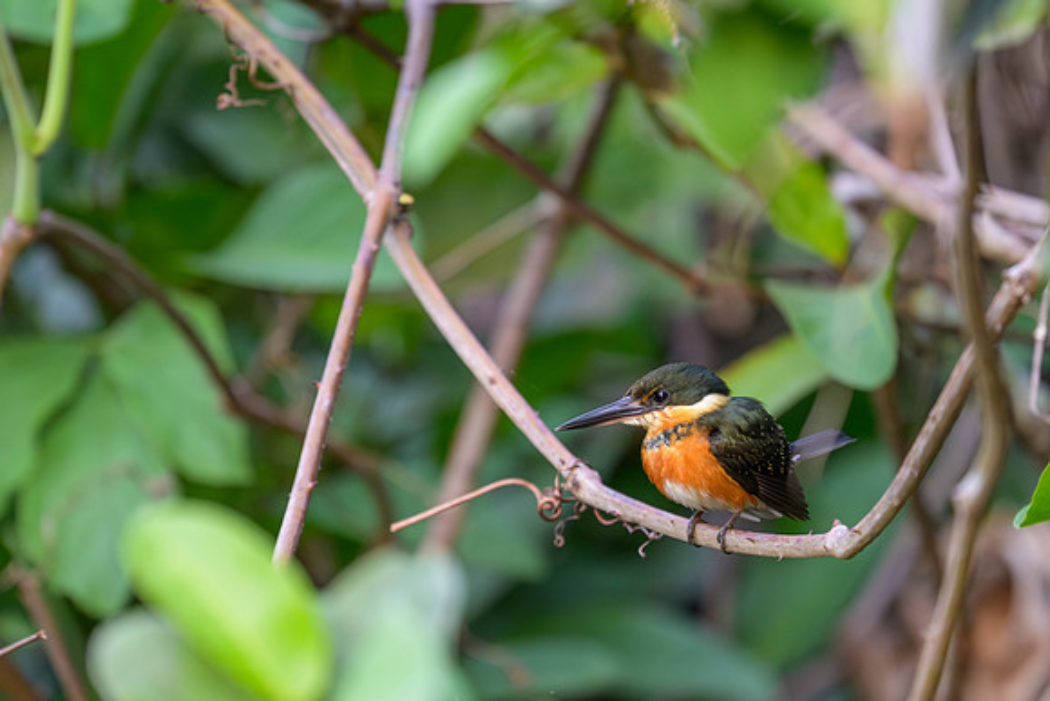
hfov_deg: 2.1
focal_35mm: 981
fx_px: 28631
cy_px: 374
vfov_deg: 1.4
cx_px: 492
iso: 2200
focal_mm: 560
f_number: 4
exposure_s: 1/1250
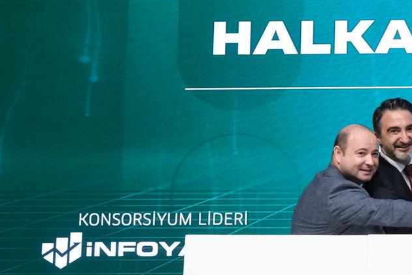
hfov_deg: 17.6
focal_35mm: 105
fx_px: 1202
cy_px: 157
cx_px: 600
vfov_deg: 13.0
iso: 1600
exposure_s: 1/125
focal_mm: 19.9
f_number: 4.5
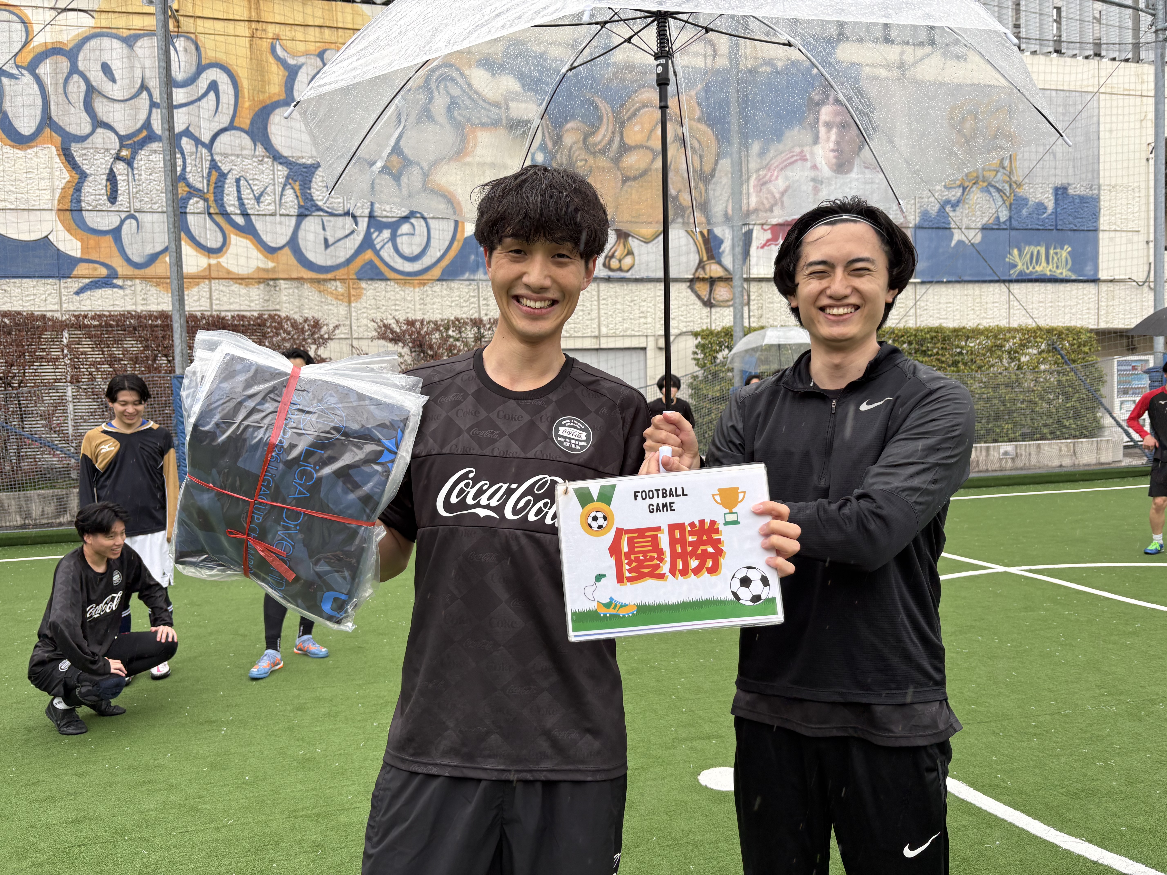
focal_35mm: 26
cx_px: 584
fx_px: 877
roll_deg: +2.6
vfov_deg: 53.1
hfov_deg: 67.3
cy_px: 438
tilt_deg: -3.3
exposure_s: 1/136
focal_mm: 5.96
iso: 32
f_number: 1.6
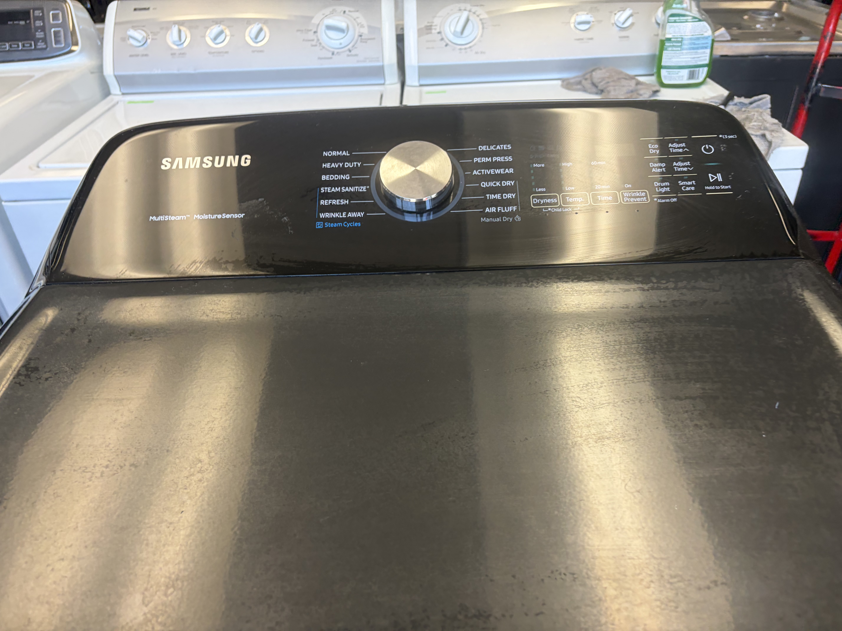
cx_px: 421
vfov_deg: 53.1
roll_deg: +0.7
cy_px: 316
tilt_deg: -39.9
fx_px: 632
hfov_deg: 67.3
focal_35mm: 26
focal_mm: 5.96
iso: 80
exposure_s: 1/120
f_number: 1.6
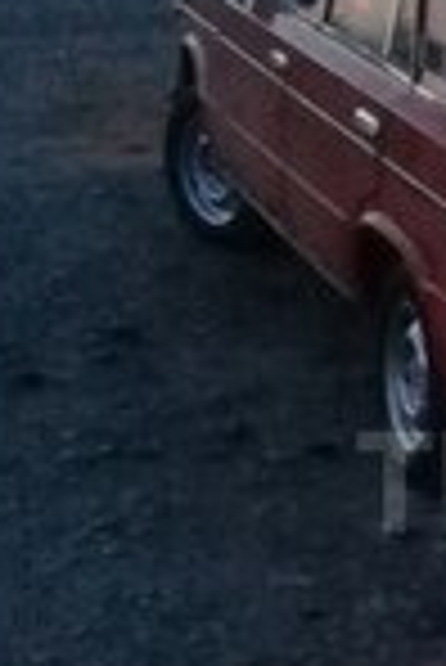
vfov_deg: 18.8
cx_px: 703
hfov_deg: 12.0
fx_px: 2002
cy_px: 482
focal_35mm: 108
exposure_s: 1/17
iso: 640
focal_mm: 3.3
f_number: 2.2
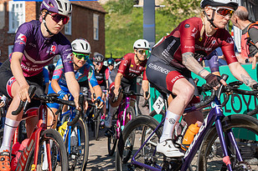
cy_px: 33
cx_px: 34
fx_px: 702
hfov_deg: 20.5
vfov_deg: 13.9
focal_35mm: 98
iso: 100
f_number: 4
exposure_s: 1/800
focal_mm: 52
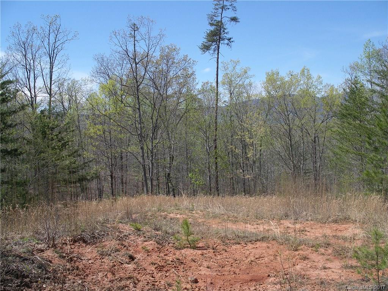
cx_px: 194
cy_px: 146
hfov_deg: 50.1
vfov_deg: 38.7
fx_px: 415
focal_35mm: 37
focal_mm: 7.8
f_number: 5
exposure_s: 1/250
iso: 80
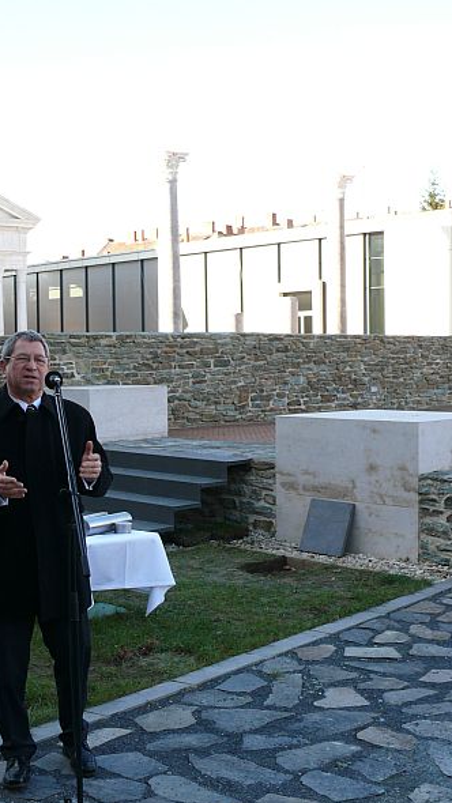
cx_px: 148
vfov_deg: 40.6
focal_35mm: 51
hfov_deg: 23.4
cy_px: 400
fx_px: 1086
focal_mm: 8.6
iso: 100
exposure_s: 1/160
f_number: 4
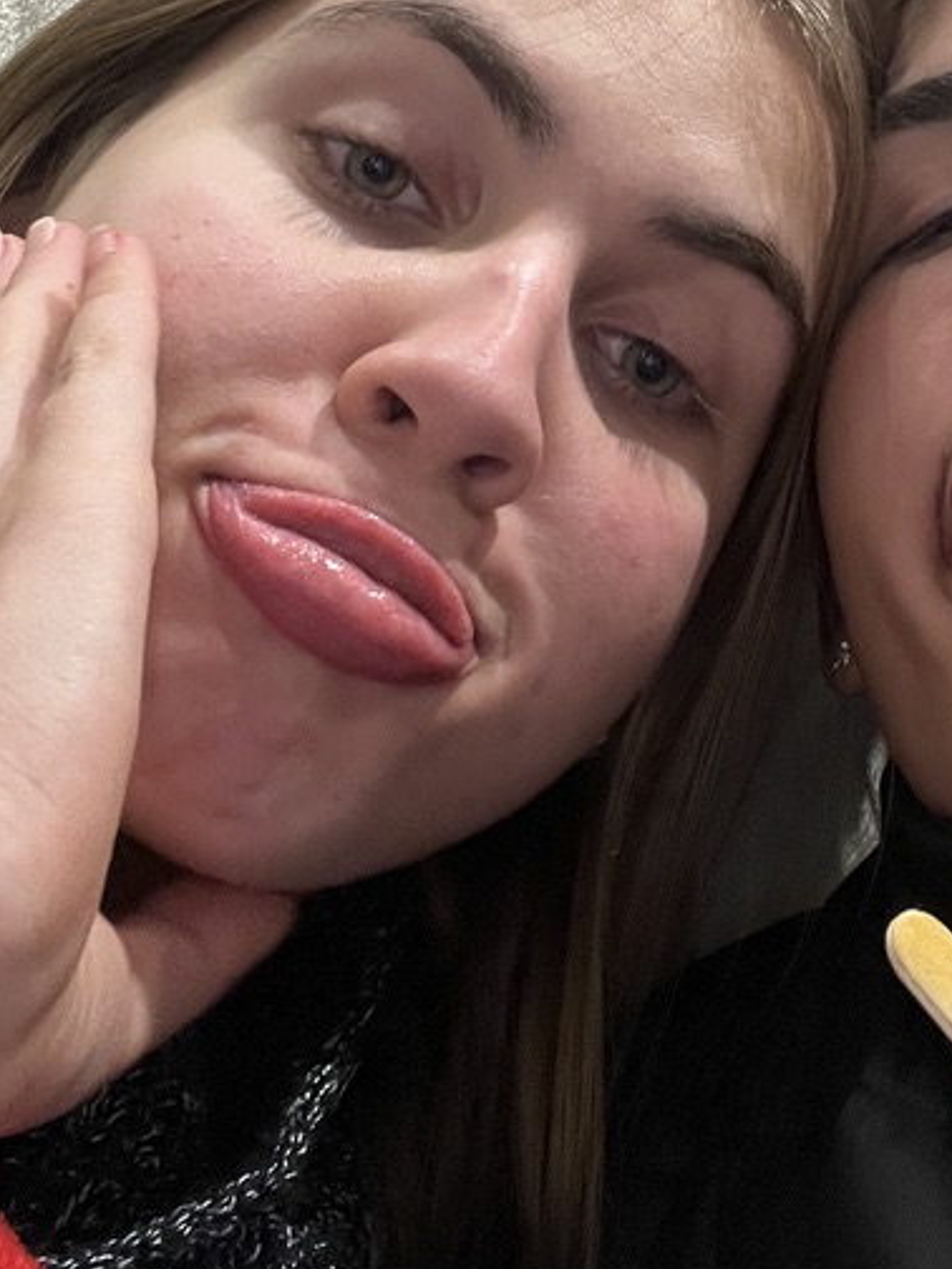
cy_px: 196
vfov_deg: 30.6
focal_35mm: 61
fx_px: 2237
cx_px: 781
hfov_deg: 23.6
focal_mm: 2.71
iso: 400
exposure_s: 1/30
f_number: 2.2
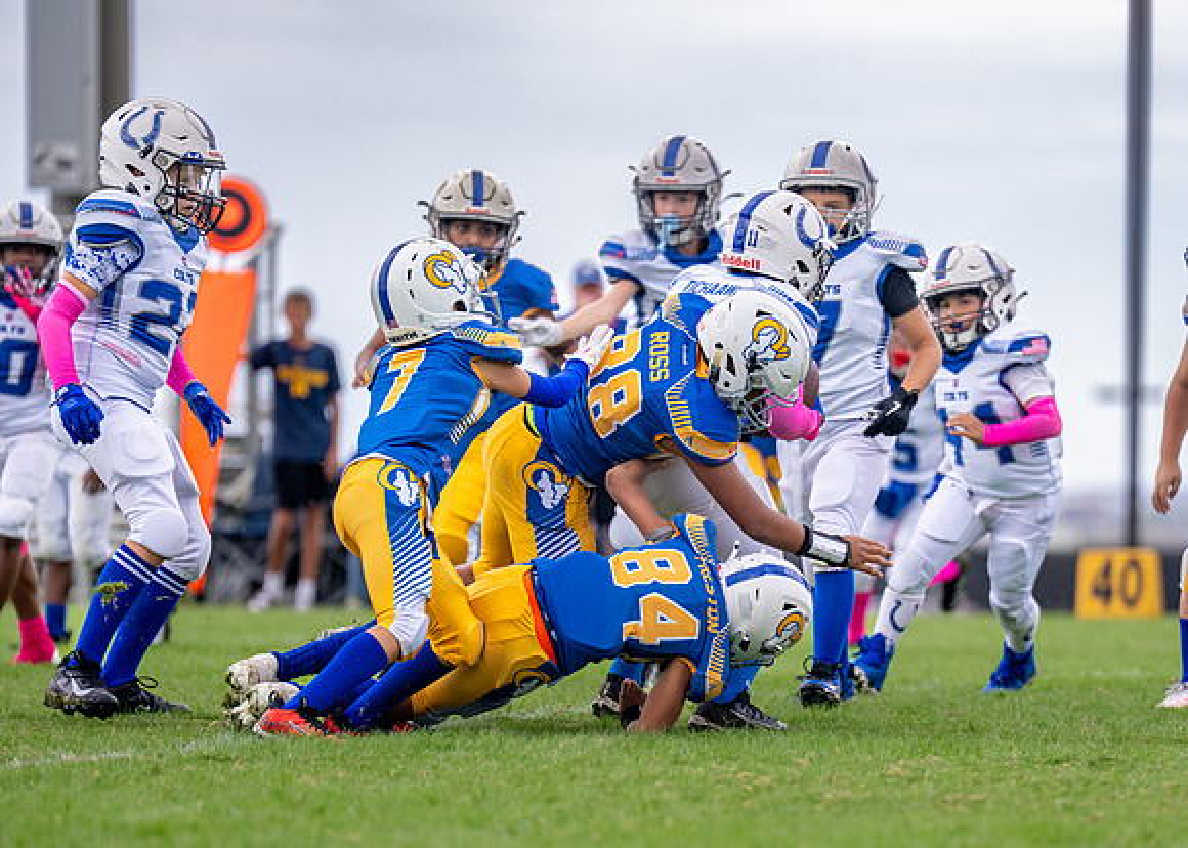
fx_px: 10635
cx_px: 755
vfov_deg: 4.6
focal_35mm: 315
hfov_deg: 6.4
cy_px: 589
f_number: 2.8
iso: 400
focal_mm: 200
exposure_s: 1/1600
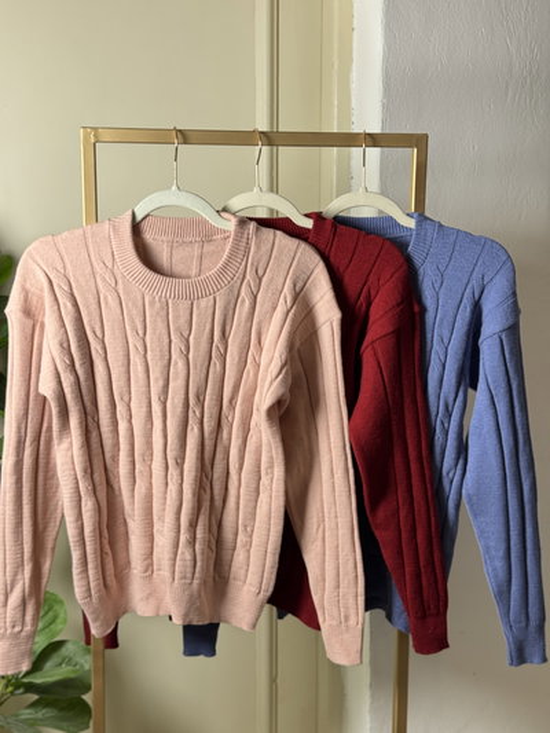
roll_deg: +0.3
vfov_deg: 39.6
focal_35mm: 48
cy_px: 366
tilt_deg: -10.0
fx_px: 1016
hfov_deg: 30.3
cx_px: 275
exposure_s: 1/100
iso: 160
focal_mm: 6.76
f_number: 1.78
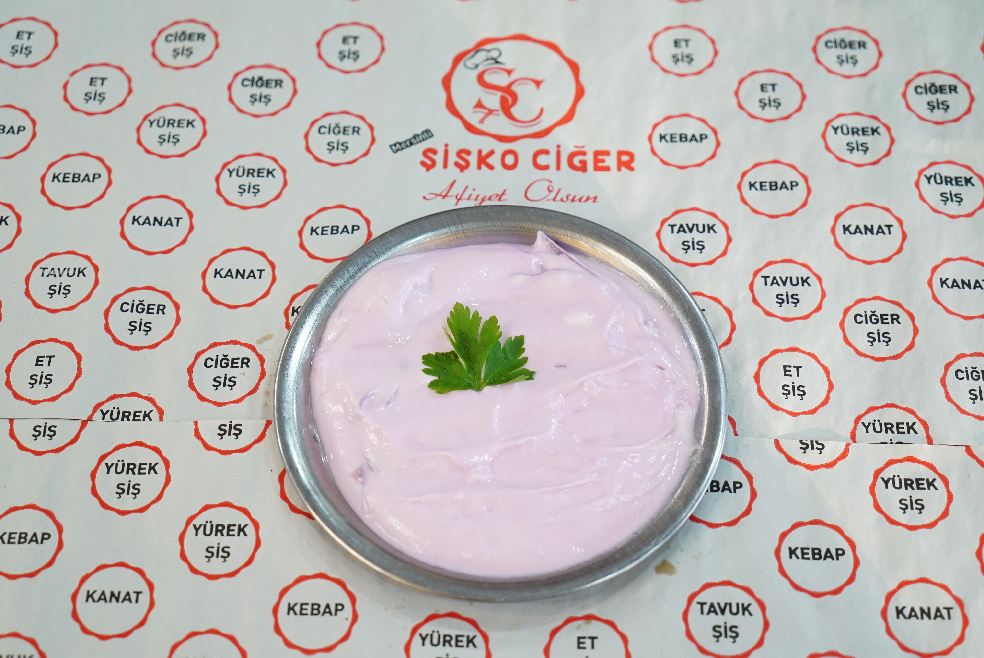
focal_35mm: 58
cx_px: 498
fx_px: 1586
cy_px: 343
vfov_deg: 23.4
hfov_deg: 34.5
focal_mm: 55
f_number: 4.5
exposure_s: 1/60
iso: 500
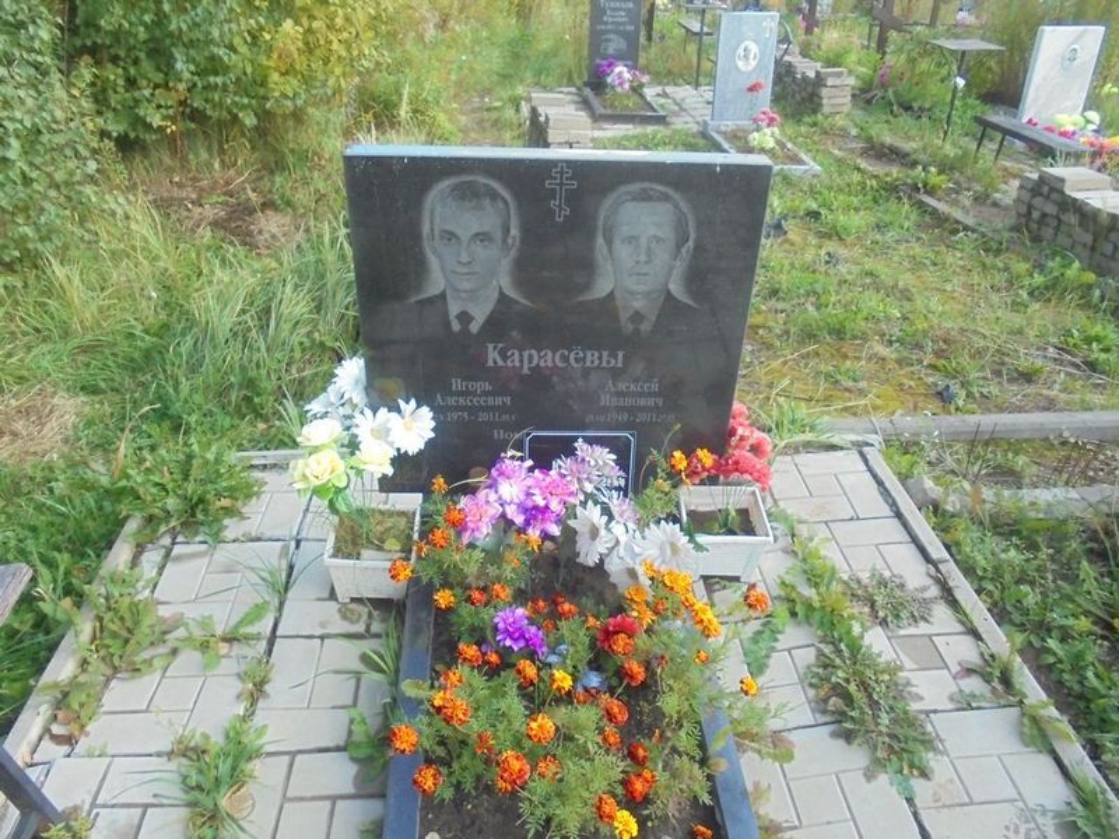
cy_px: 420
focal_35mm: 26
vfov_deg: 53.1
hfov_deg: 67.3
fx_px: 840
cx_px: 560
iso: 320
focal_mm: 4.6
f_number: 3.5
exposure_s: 1/250
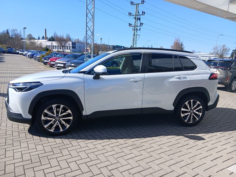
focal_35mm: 26
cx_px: 118
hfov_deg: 67.3
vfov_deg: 53.1
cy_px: 88
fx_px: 177
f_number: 1.8
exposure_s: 1/381
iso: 20
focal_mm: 3.98
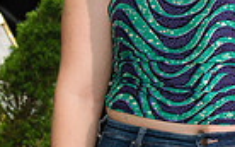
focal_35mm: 249
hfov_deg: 8.0
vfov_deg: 5.3
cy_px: 22
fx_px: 1593
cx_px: 509
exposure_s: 1/320
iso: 250
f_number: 5
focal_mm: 50
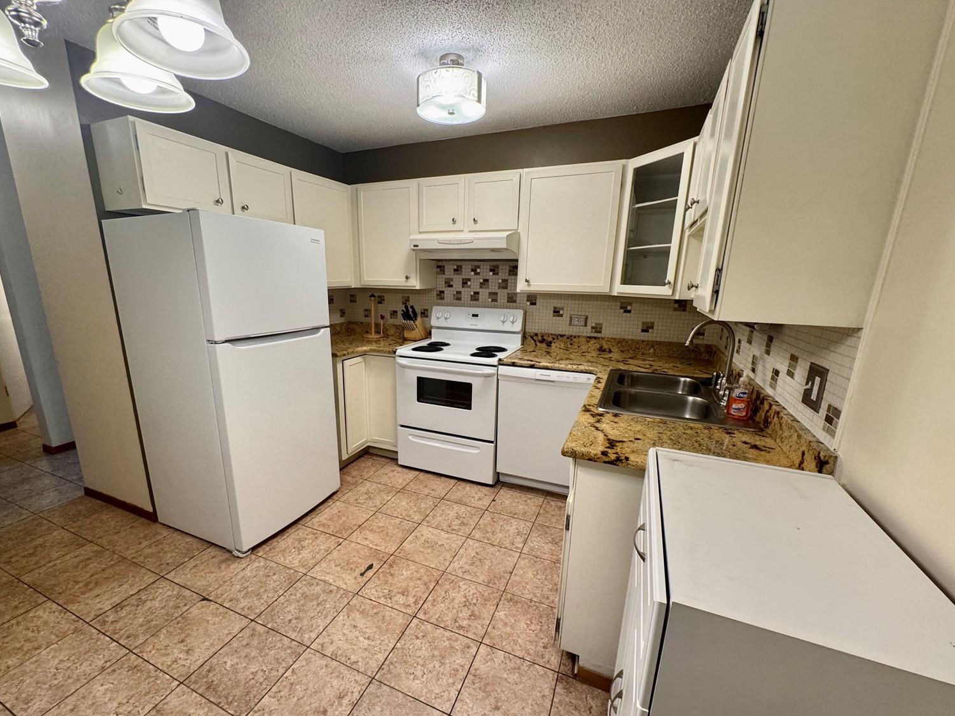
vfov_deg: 81.7
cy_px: 380
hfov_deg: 98.1
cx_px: 449
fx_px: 414
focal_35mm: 15
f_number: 2.2
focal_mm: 2.22
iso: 160
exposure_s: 1/120
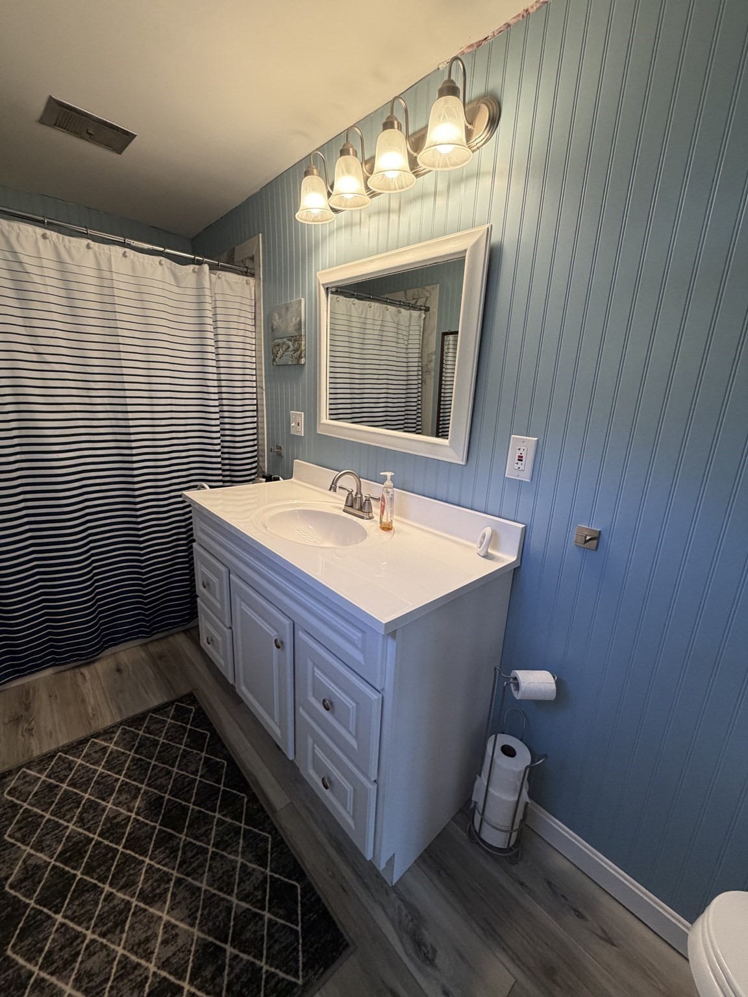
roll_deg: -2.0
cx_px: 374
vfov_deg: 102.1
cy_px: 498
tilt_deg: -14.6
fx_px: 403
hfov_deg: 85.7
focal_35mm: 14
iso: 250
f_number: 2.2
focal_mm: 2.22
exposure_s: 1/120
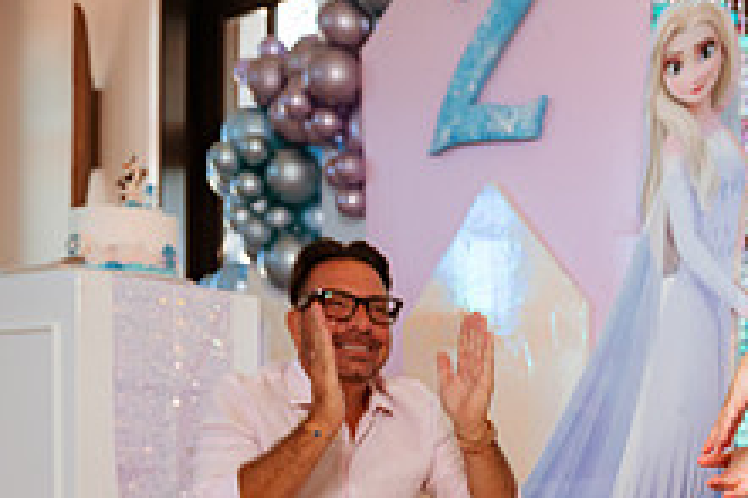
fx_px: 1308
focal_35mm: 63
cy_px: 561
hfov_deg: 30.0
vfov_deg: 20.4
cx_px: 724
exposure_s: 1/400
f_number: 3.5
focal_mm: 24
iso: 800
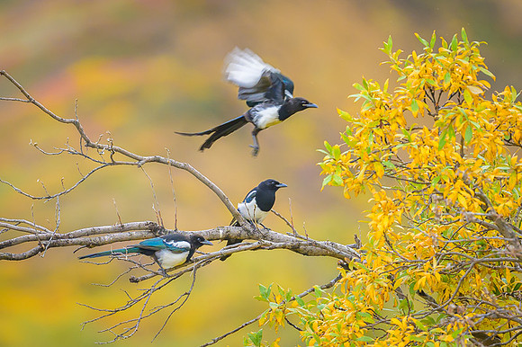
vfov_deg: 1.4
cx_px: 136
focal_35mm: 959
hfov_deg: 2.2
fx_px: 13891
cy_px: 81
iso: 800
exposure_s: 1/500
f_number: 4.5
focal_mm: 400
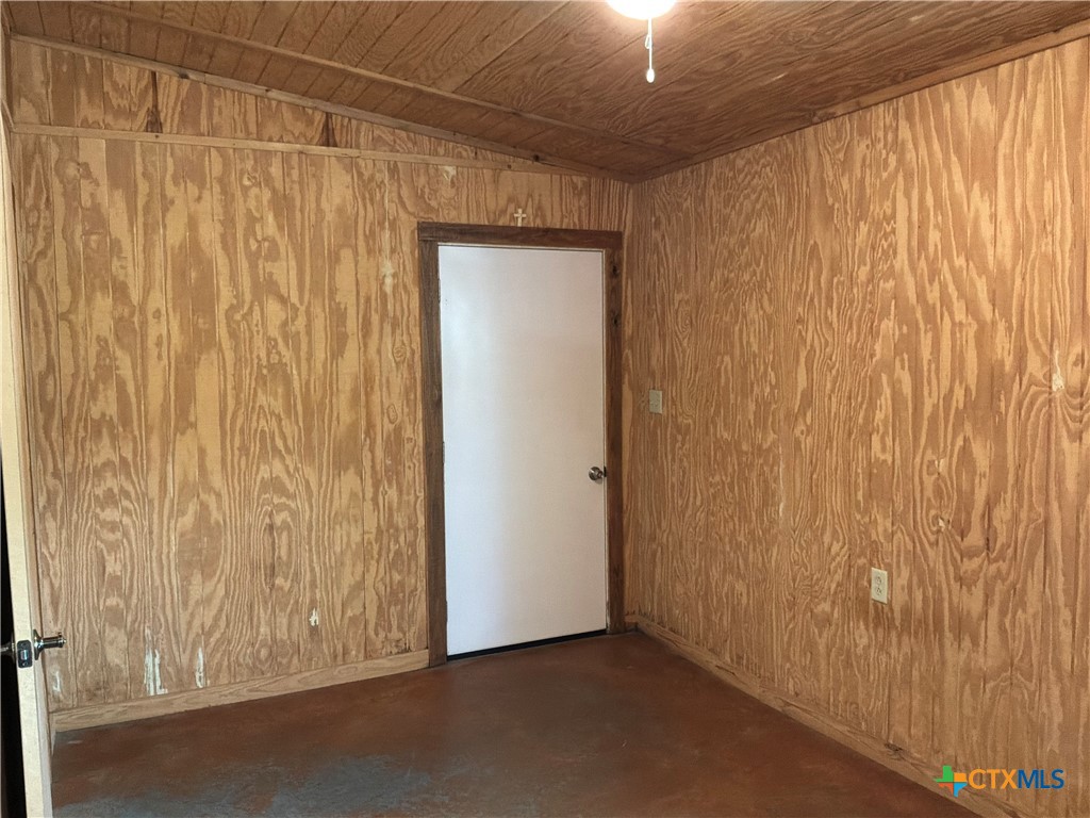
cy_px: 409
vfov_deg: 49.7
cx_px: 545
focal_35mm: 28
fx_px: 882
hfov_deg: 63.4
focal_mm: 3
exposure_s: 1/30
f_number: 1.8
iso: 250
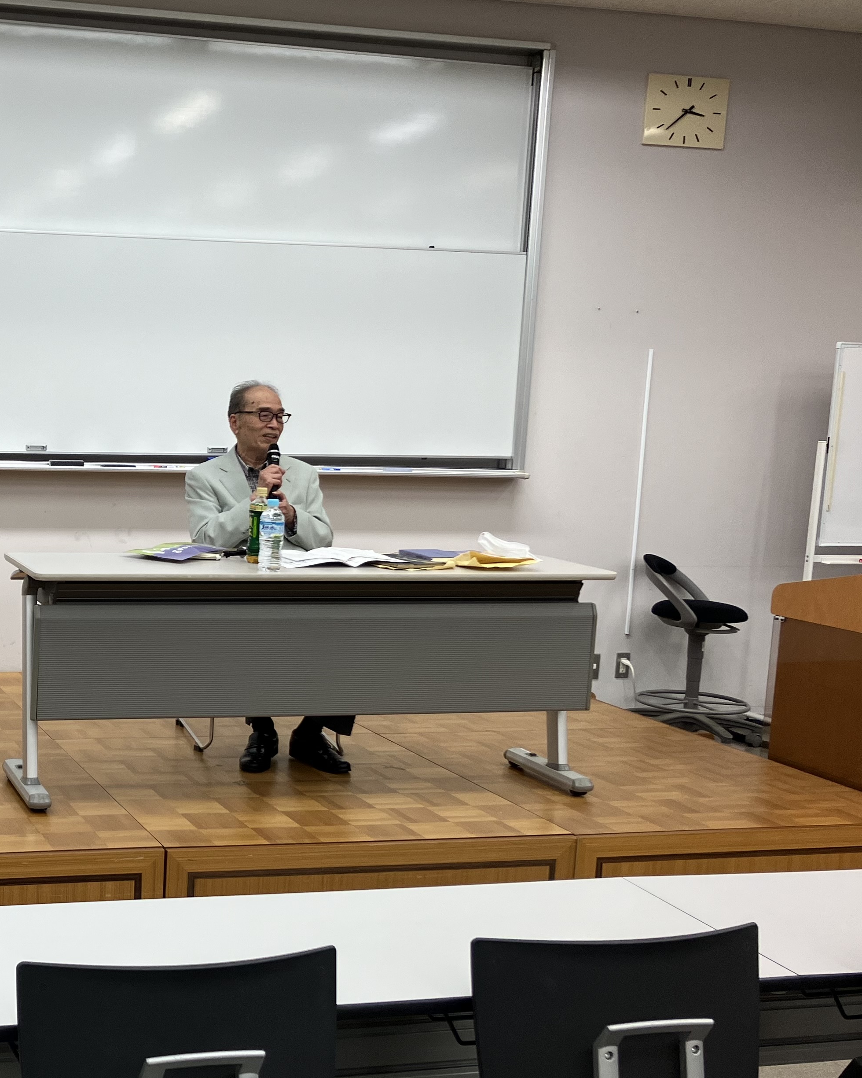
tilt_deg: -6.0
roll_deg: -1.5
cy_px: 588
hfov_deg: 30.9
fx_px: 1435
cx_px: -4
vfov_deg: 41.1
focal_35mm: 45
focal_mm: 3.99
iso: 64
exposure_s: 1/100
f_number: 1.8
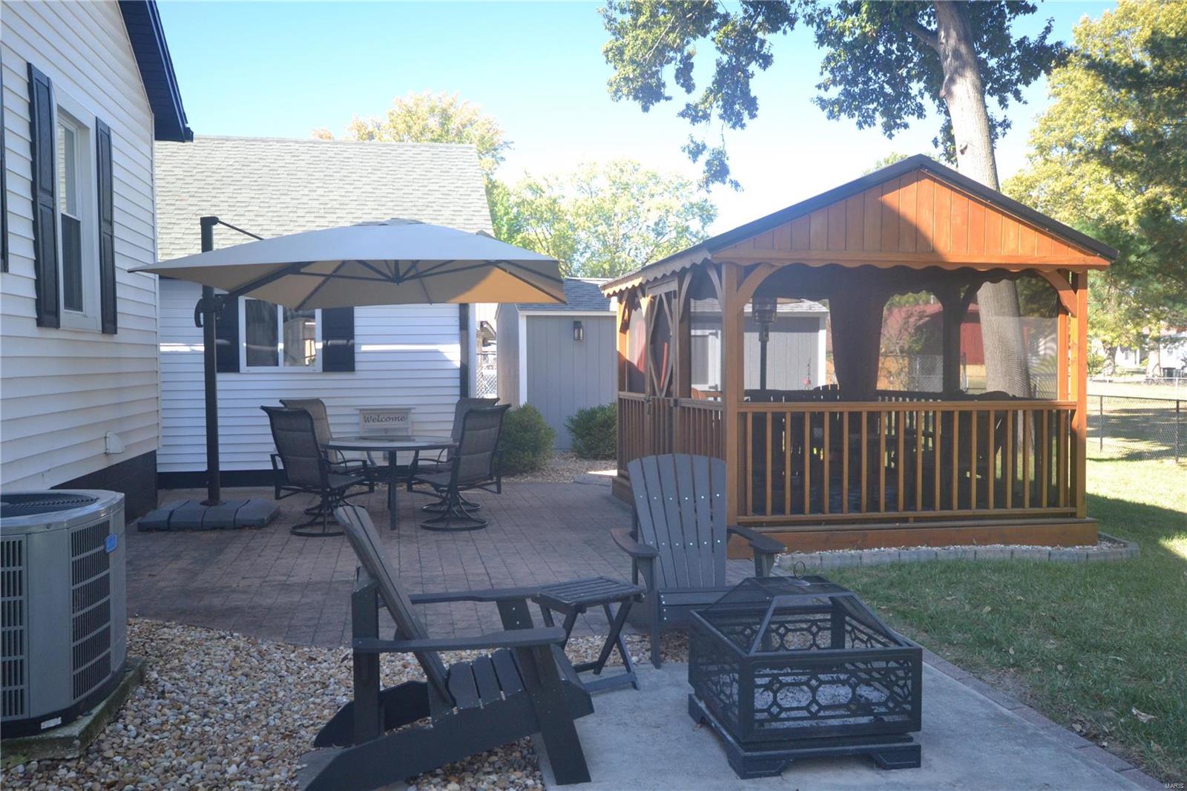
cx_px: 594
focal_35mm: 30
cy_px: 396
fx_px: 989
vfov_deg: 43.6
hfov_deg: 61.9
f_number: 5.6
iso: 720
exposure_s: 1/60
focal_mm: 20
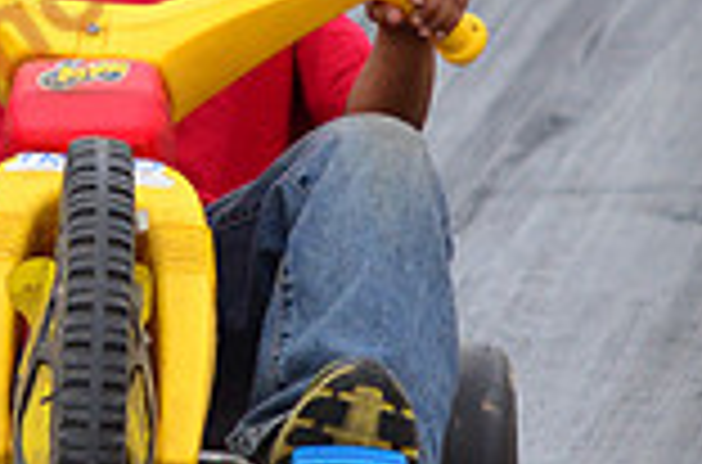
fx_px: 17922
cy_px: 86
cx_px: -22
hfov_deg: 2.2
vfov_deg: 1.5
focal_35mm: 922
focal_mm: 165
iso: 1000
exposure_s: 1/2000
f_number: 5.6
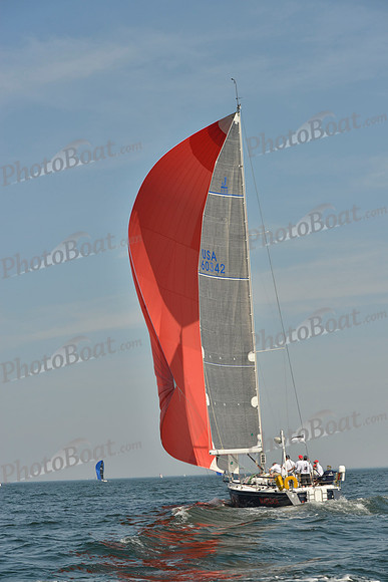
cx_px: 194
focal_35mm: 70
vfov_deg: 28.8
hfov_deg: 19.5
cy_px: 291
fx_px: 1131
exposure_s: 1/1250
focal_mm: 70
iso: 200
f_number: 7.1
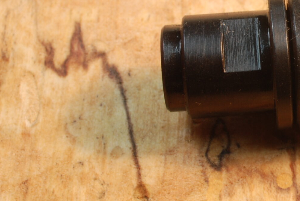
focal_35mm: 154
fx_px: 1285
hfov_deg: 13.0
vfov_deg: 8.9
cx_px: 339
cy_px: 20
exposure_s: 1/8
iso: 200
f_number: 22
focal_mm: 40
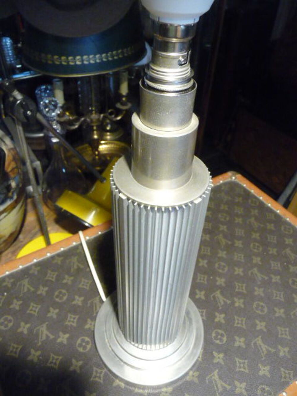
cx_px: 148
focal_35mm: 28
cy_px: 198
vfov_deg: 63.4
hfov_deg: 49.8
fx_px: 320
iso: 800
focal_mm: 4.7
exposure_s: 1/20
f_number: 3.3
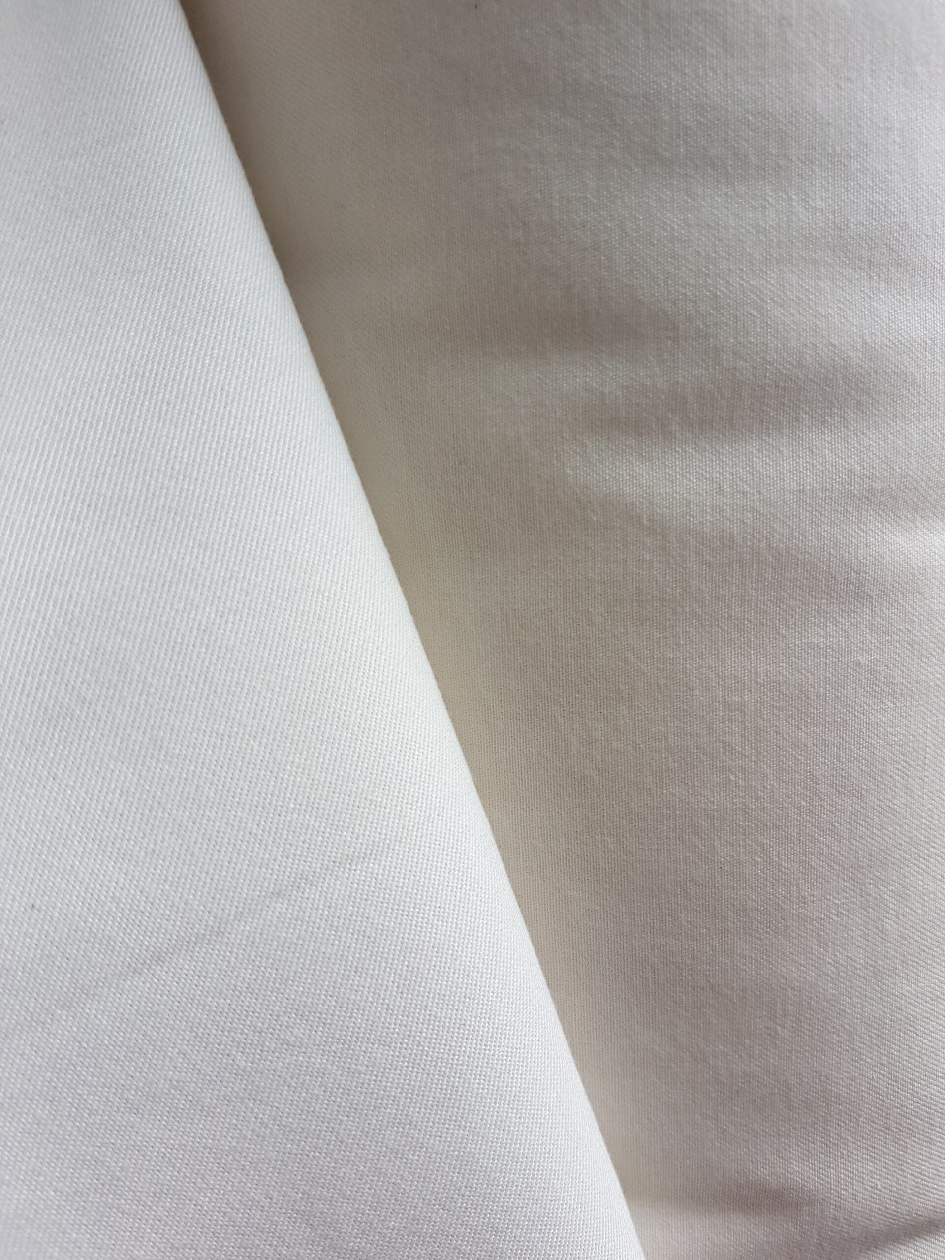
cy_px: 630
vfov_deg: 67.3
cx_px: 472
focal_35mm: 26
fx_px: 946
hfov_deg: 53.1
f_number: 1.7
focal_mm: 4.2
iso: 50
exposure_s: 1/50
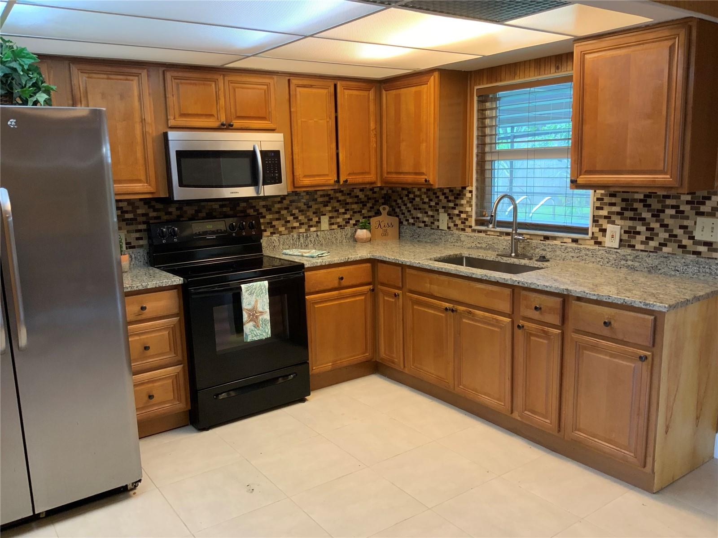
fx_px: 602
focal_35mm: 29
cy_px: 269
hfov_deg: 61.7
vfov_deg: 48.2
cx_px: 359
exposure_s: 1/60
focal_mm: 3
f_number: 1.8
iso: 100
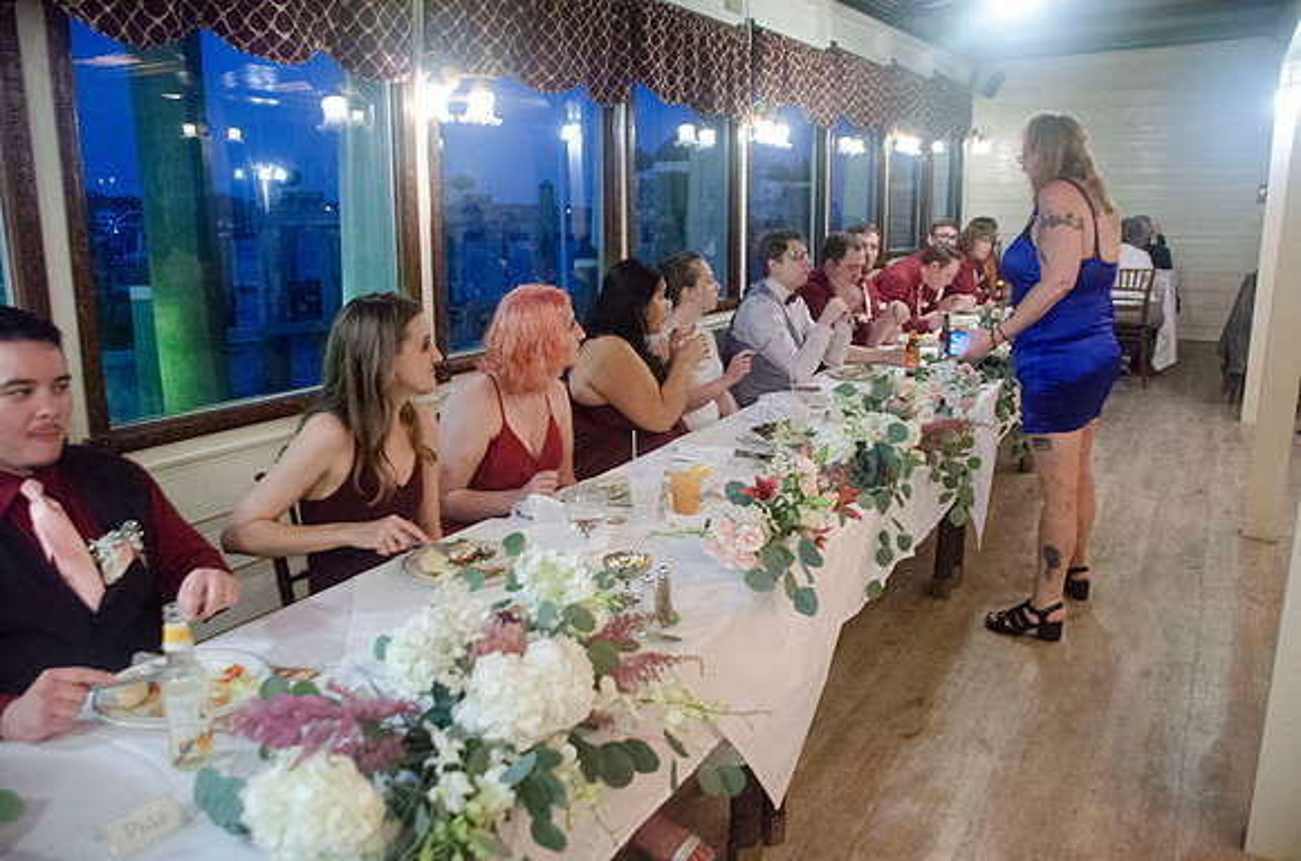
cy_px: 430
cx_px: 650
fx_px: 974
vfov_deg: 47.7
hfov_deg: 67.5
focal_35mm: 27
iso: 1600
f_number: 3.5
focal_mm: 18
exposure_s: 1/15
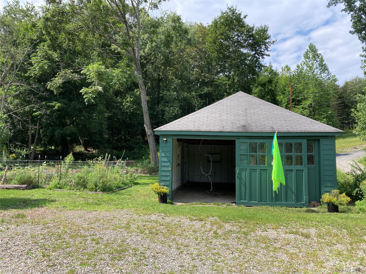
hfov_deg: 63.4
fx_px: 296
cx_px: 183
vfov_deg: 49.7
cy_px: 137
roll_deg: -1.0
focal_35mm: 28
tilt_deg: +3.5
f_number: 1.8
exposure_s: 1/923
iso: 20
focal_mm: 3.99
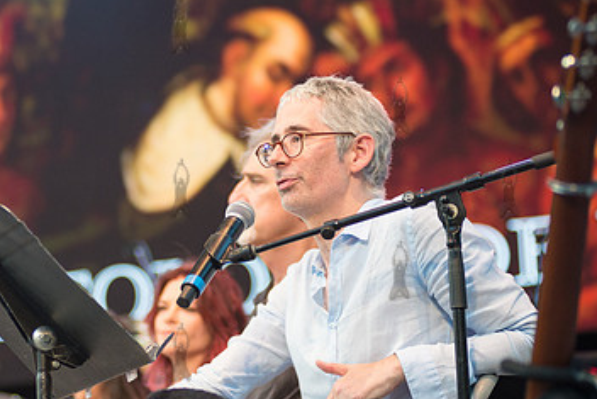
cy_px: 188
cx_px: 180
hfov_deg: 15.5
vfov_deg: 10.4
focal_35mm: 132
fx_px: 2190
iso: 1250
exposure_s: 1/640
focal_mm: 80
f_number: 2.8
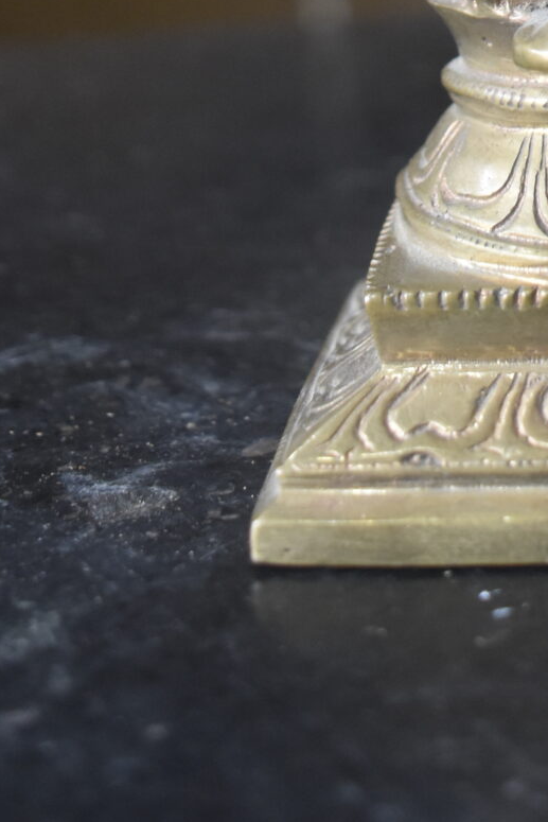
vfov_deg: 16.5
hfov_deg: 12.2
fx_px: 2488
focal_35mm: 109
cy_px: -532
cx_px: 715
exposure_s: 1/60
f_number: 4
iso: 900
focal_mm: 22
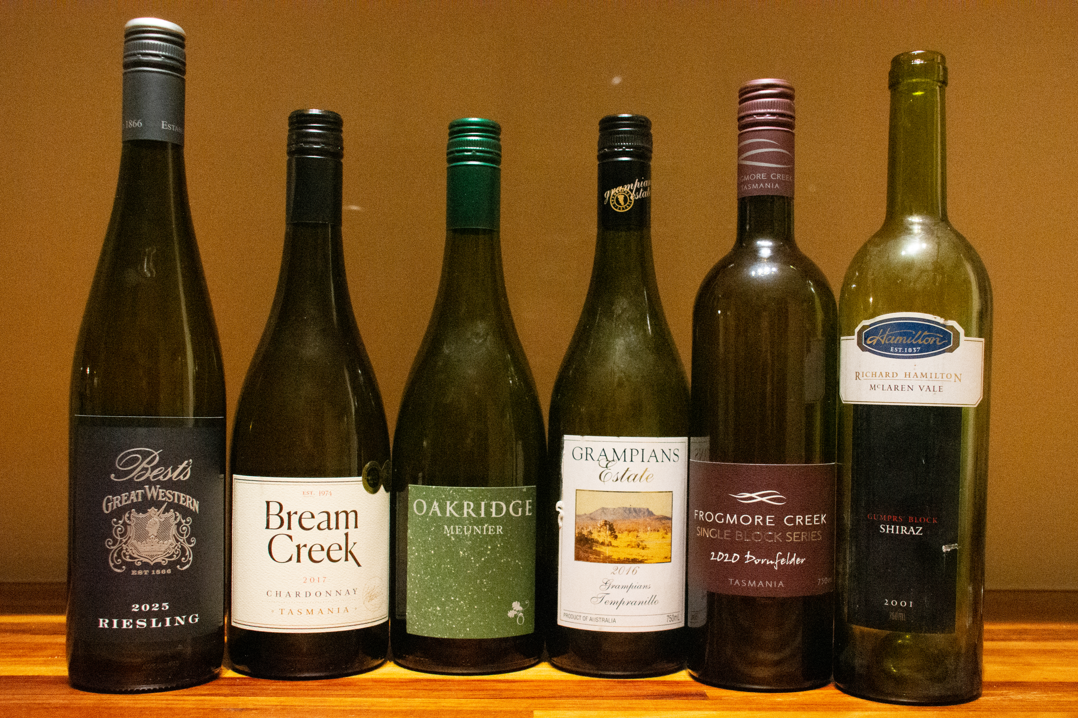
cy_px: 359
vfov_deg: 36.9
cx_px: 539
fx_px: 1078
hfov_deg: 53.1
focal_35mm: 36
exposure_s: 1/100
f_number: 5
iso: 16000
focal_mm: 24
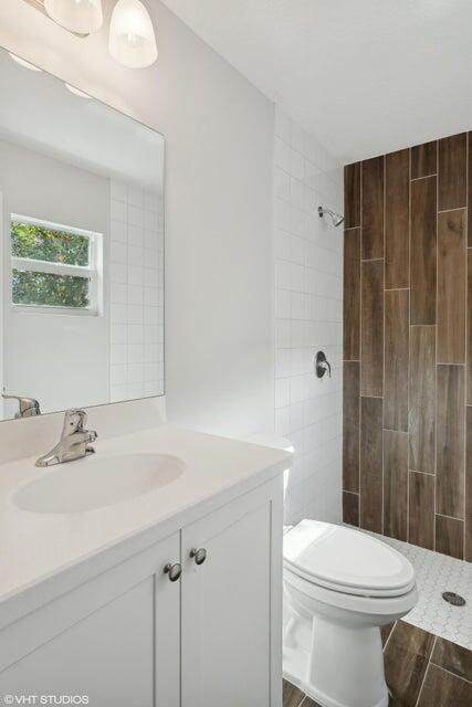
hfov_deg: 67.4
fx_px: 354
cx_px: 236
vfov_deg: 90.0
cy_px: 354
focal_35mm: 18
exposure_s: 1/25
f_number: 9
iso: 200
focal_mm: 12
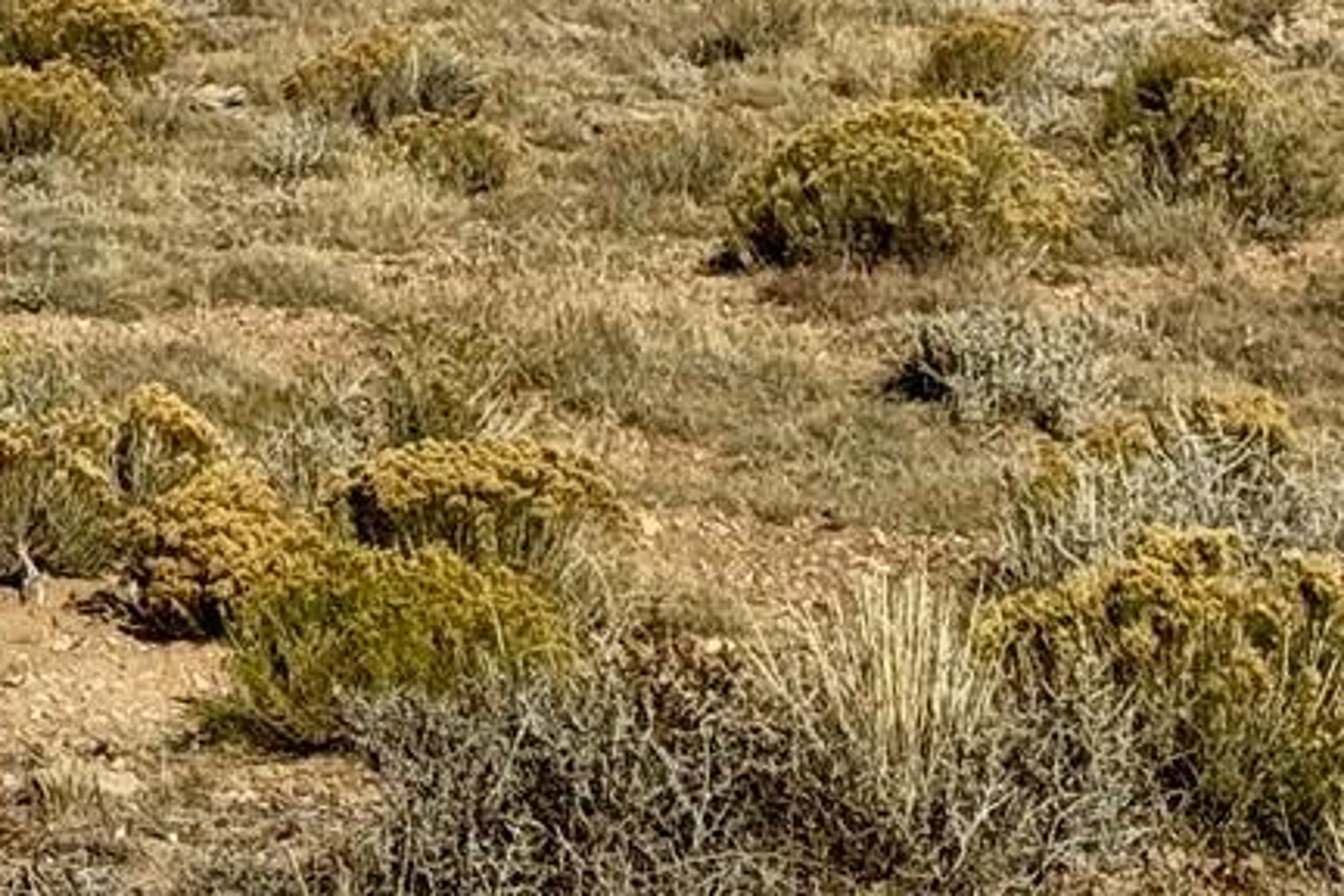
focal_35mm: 185
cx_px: -93
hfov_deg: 11.0
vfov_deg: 7.1
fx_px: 6906
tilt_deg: +2.7
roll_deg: -1.5
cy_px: -943
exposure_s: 1/10526
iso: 64
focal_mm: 6.76
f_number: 1.78
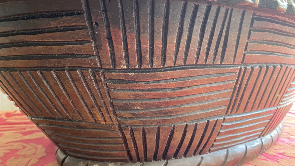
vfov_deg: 40.1
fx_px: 227
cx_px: 146
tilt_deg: -4.1
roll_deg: -0.4
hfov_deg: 66.1
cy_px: 77
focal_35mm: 29
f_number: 1.8
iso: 400
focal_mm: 4.25
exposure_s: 1/60
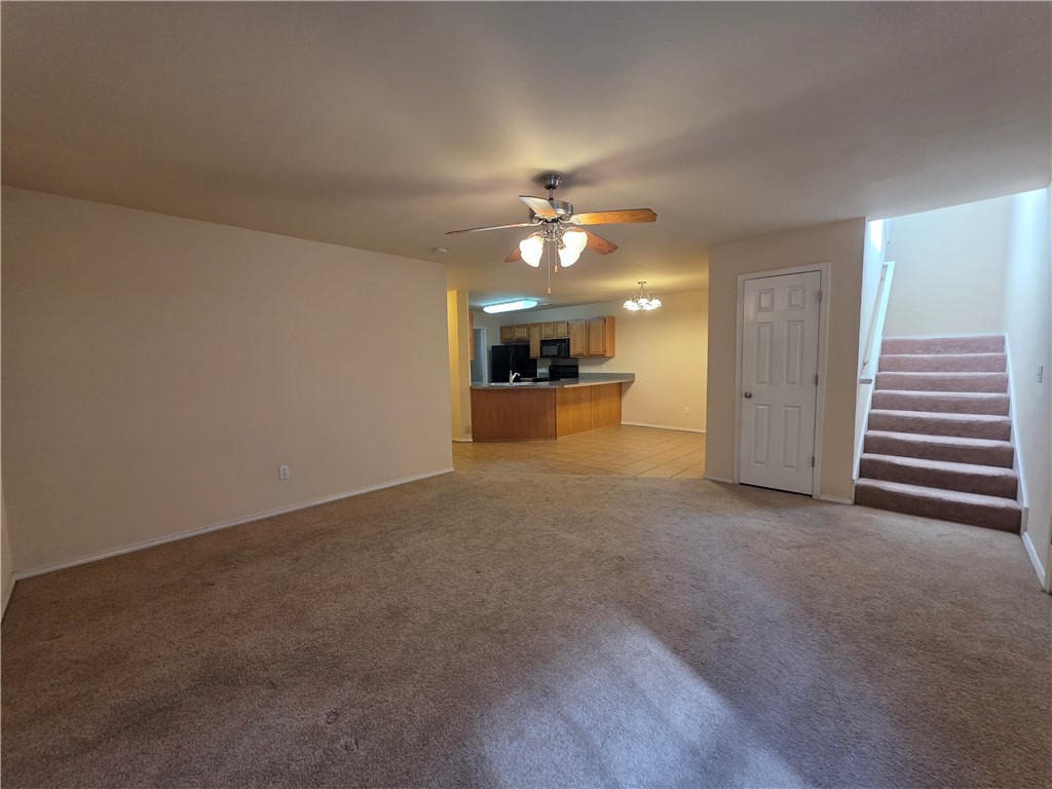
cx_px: 526
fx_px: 395
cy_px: 394
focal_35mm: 13
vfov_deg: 89.9
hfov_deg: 106.2
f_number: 1.9
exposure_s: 1/120
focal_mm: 2.2
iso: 200
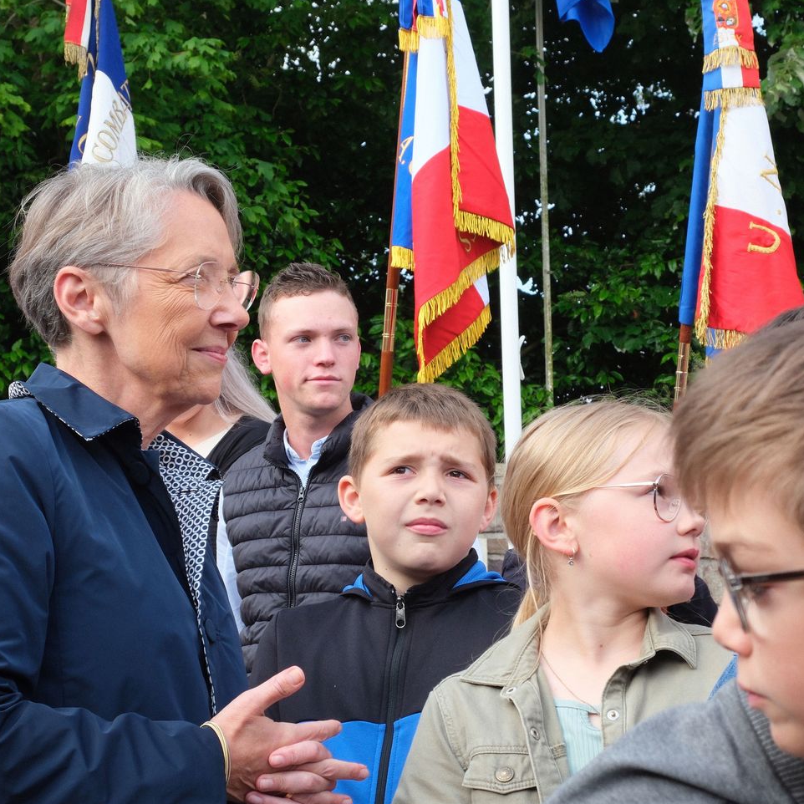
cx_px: 399
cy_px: 485
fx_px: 1997
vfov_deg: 22.7
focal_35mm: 76
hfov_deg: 22.8
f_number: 8
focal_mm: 28.9
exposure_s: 1/120
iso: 400
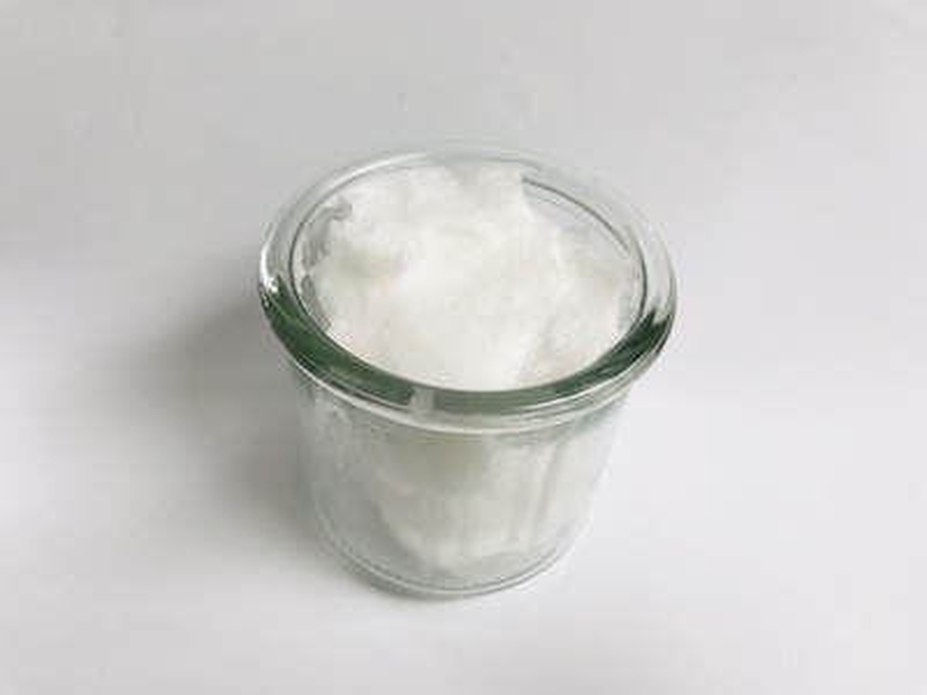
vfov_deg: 49.7
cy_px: 348
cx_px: 464
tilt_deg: -46.1
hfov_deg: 63.4
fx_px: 750
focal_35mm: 28
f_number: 1.8
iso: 25
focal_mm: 3.99
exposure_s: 1/100
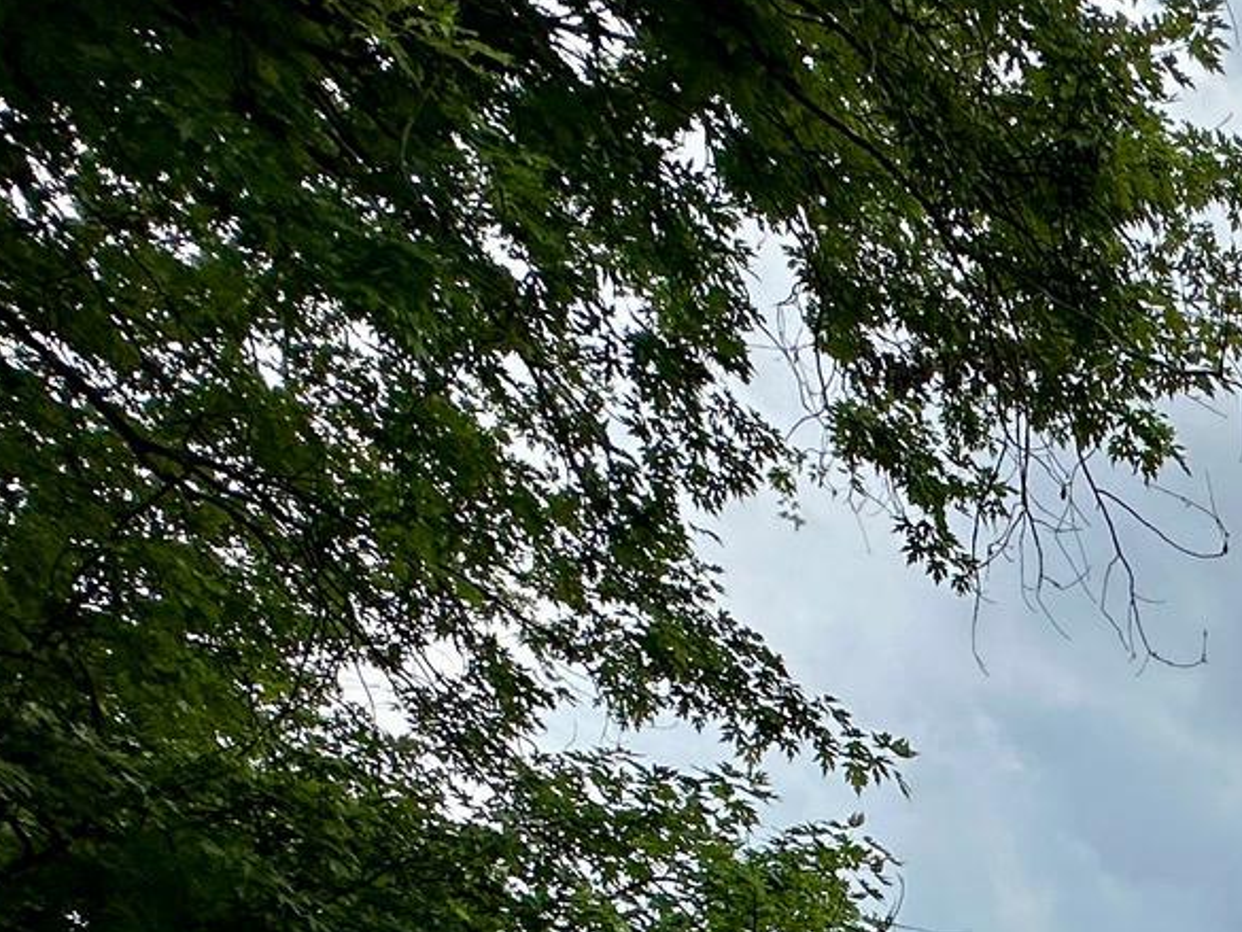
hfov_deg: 27.5
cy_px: 1533
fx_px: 1758
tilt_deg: -1.5
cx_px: 1839
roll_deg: -0.8
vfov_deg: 22.2
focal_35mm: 49
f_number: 2.2
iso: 40
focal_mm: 2.22
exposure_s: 1/1233
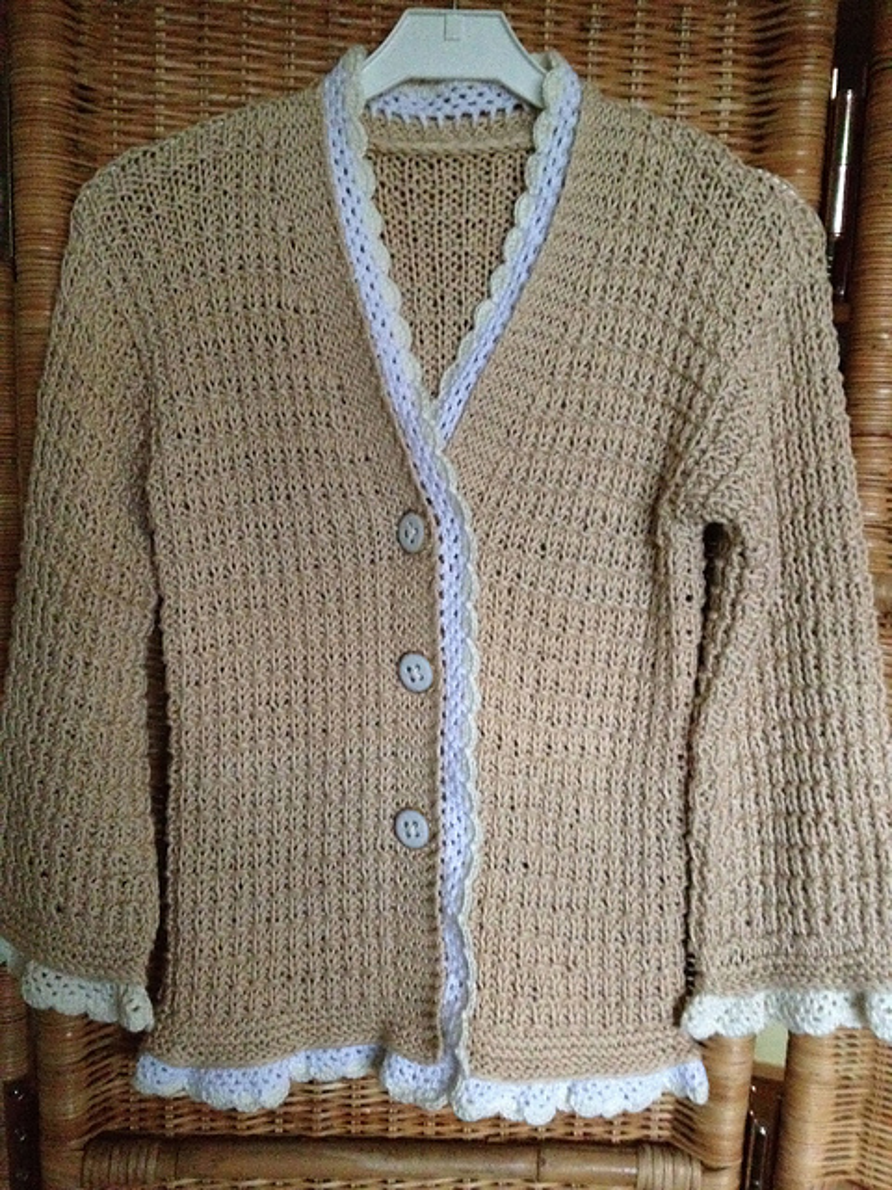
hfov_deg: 40.7
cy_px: 595
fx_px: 1203
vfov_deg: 52.6
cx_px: 446
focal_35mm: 35
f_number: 2.4
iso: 800
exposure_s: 1/15
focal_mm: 4.28
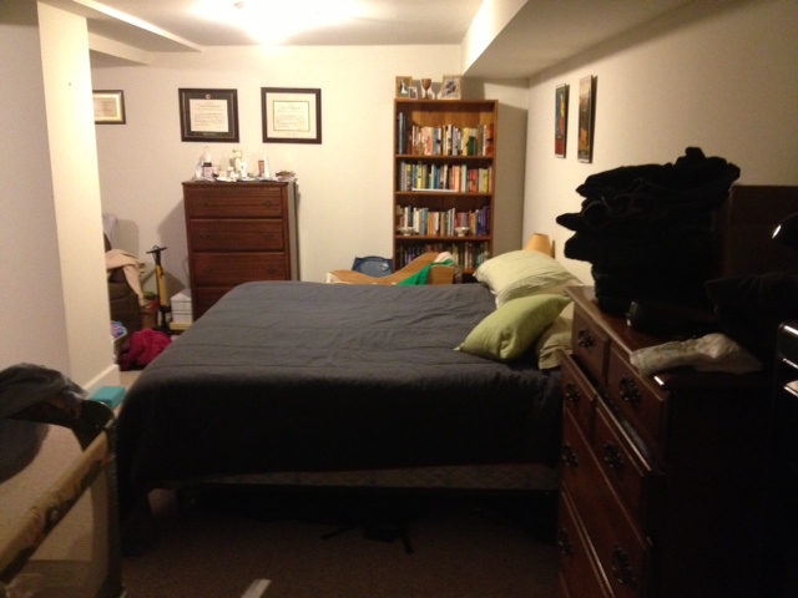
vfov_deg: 40.7
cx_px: 399
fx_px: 807
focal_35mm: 35
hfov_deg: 52.6
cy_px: 299
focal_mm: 4.28
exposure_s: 1/15
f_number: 2.4
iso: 400
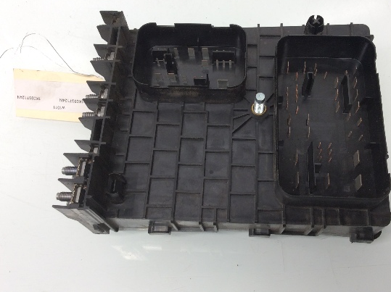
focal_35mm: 38
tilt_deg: -65.6
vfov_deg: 37.6
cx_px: 226
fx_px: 429
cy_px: 139
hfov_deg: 48.8
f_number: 2.4
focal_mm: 3.3
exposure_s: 1/24
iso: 32
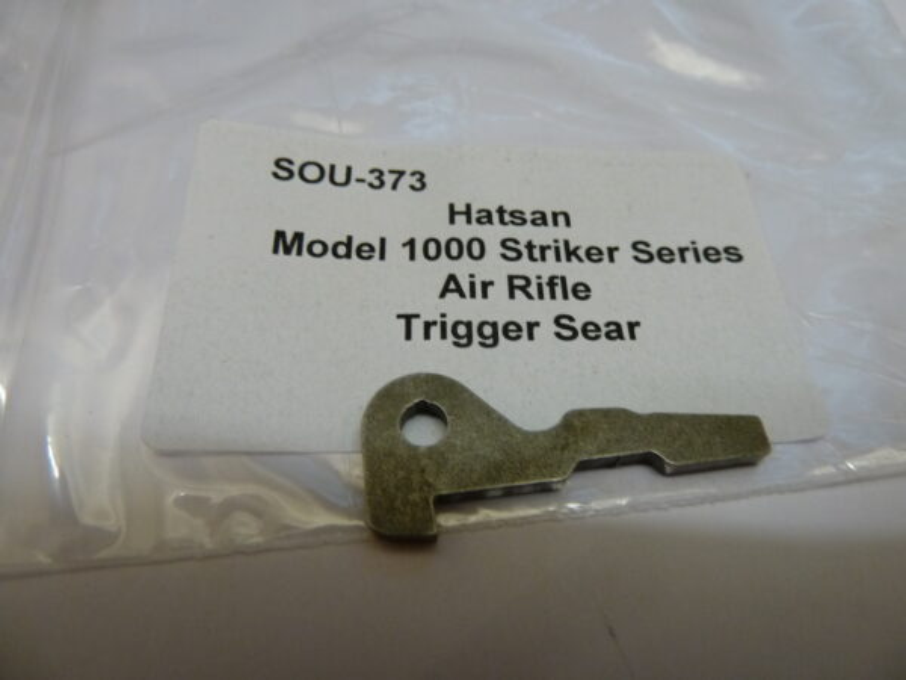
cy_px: 340
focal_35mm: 25
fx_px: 654
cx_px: 453
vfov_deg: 54.9
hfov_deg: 69.4
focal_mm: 4.1
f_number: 3.3
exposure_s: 1/30
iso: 200
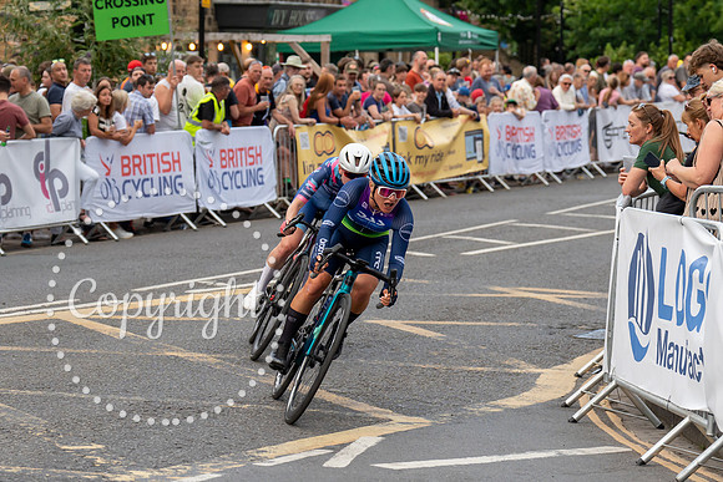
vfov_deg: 10.7
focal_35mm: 128
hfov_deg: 16.0
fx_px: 2572
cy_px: 225
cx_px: 346
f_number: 4
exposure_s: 1/800
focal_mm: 89
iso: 800
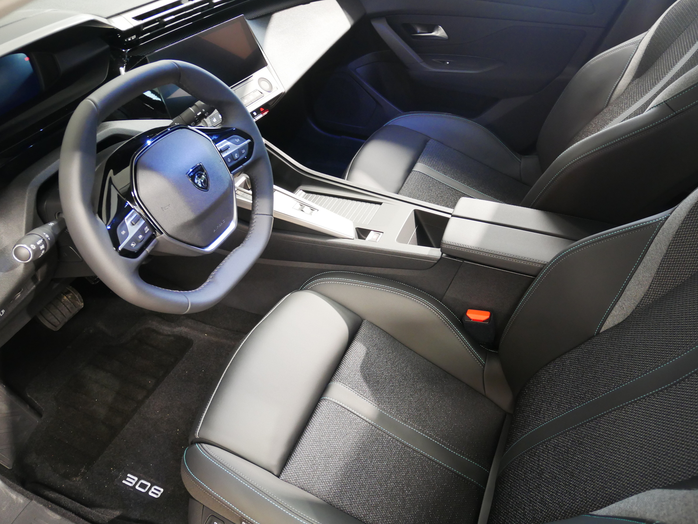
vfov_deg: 53.1
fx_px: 524
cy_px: 262
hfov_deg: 67.3
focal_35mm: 26
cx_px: 349
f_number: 3.6
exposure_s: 1/20
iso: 1250
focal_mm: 13
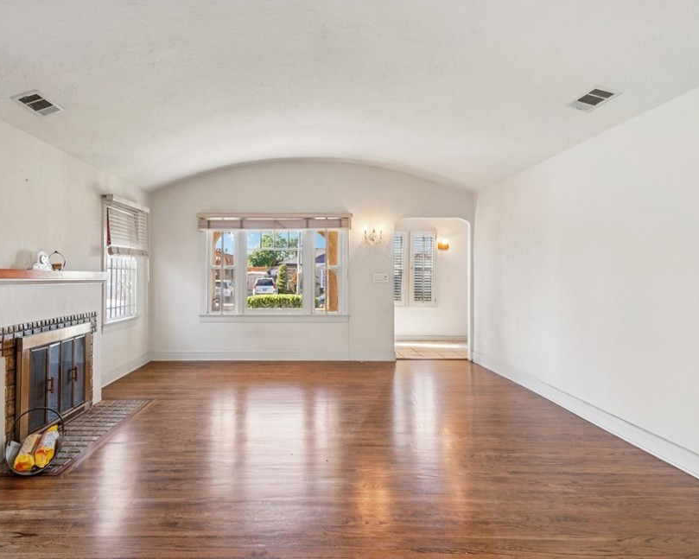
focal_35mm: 19
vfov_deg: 70.8
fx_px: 393
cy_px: 287
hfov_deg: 83.3
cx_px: 348
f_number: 8
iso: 400
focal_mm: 16
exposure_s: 1/15
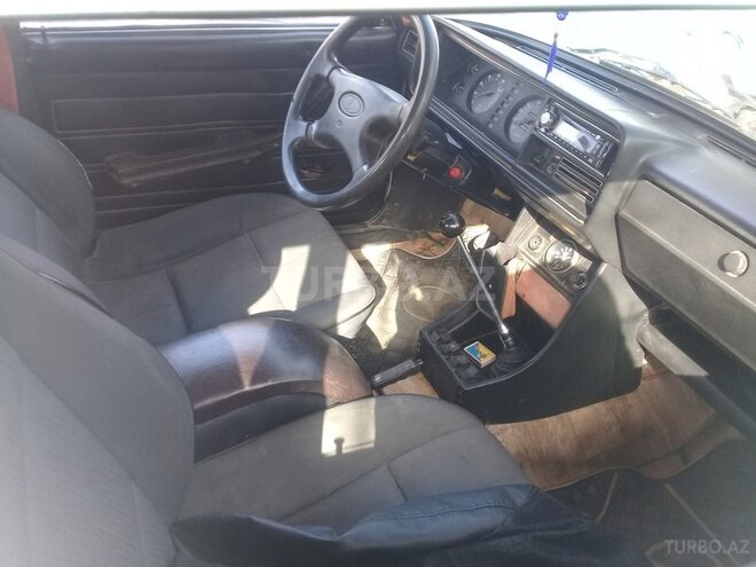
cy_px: 284
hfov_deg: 58.4
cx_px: 378
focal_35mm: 31
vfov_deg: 45.4
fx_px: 677
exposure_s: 1/50
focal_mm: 3.3
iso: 50
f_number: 2.2
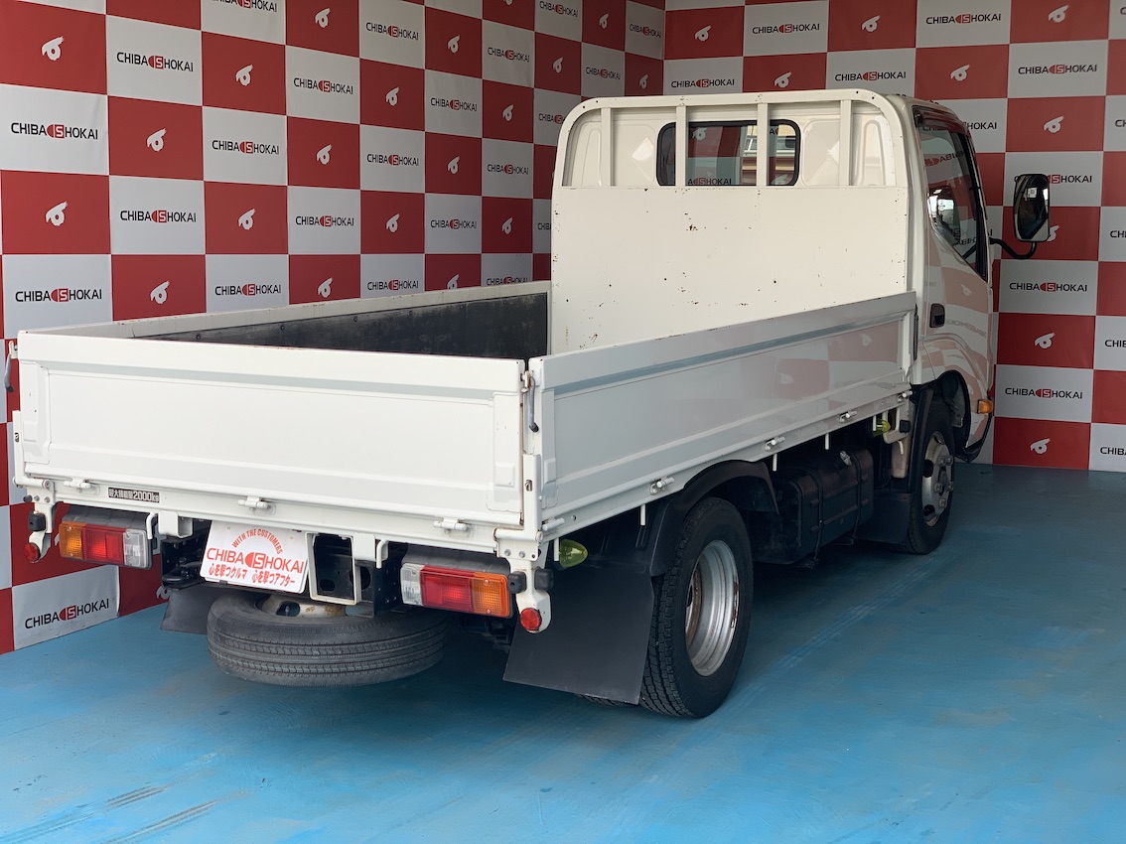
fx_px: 1691
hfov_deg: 36.8
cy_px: 422
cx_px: 563
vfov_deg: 28.0
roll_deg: -0.8
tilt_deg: -6.5
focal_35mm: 52
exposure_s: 1/122
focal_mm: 6
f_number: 2.4
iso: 16
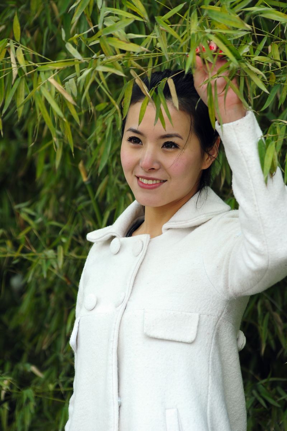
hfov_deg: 6.8
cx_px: 144
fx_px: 2427
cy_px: 216
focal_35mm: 202
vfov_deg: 10.2
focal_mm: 135
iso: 200
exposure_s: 1/200
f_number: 5.6
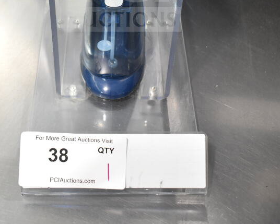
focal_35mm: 65
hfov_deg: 29.2
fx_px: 537
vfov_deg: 22.5
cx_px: 122
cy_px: -10
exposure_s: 1/60
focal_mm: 27
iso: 1600
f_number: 4
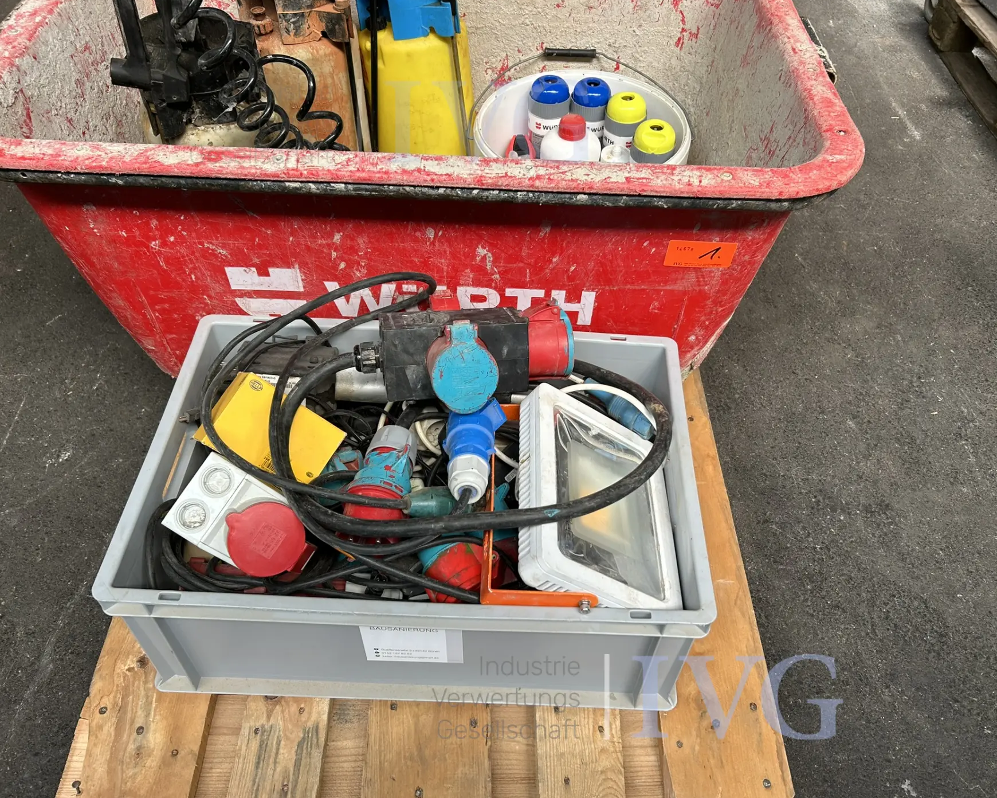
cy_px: 409
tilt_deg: -49.8
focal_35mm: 28
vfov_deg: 51.5
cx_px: 513
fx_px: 826
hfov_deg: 62.2
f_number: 1.5
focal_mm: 5.7
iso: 32
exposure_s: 1/124
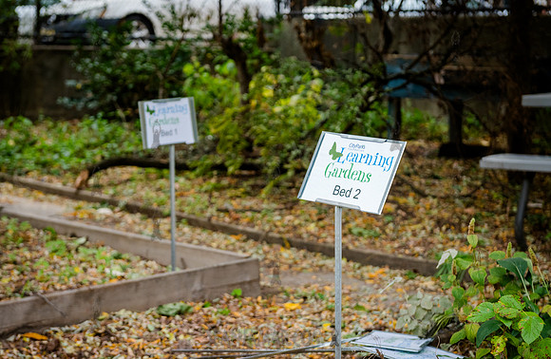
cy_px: 165
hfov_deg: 28.8
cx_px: 259
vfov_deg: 19.0
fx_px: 1073
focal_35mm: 71
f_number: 4.5
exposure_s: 1/320
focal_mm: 66
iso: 2000
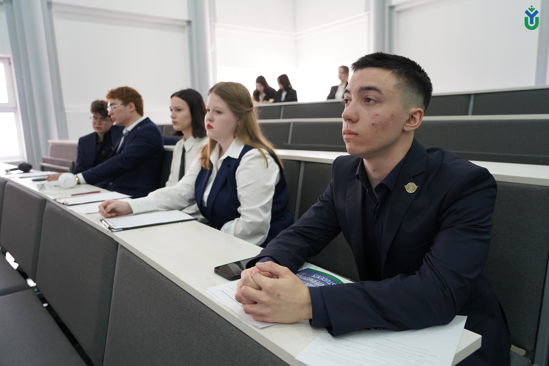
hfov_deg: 48.5
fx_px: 610
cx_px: 274
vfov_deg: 33.4
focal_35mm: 40
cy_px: 183
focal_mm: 40
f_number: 4
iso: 800
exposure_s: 1/160
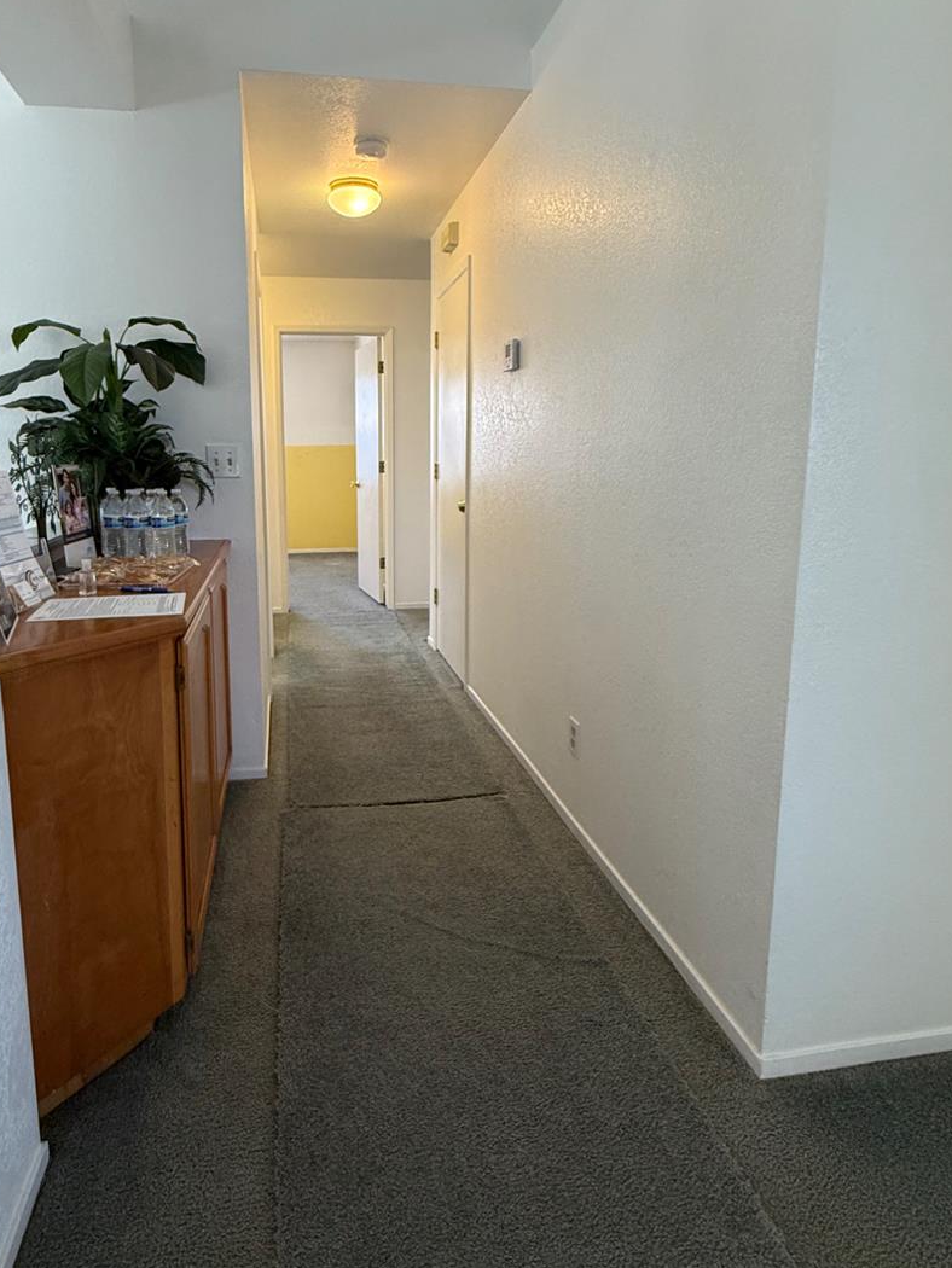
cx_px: 391
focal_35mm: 20
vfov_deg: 81.4
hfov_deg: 65.5
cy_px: 564
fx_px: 733
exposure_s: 1/120
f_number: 2.2
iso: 250
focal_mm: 2.22
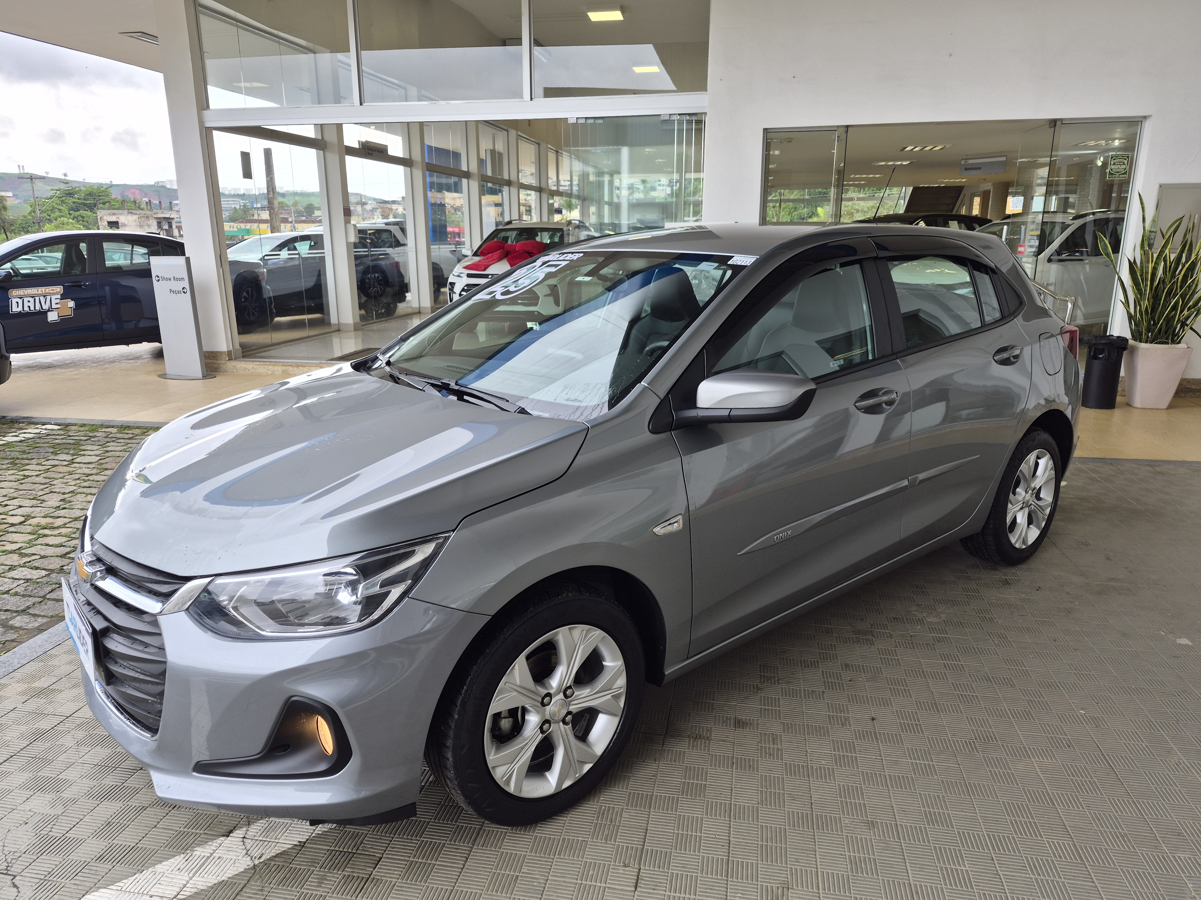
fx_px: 798
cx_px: 600
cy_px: 450
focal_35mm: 23
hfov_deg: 73.9
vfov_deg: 58.9
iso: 25
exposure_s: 1/129
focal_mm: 5.4
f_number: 1.8
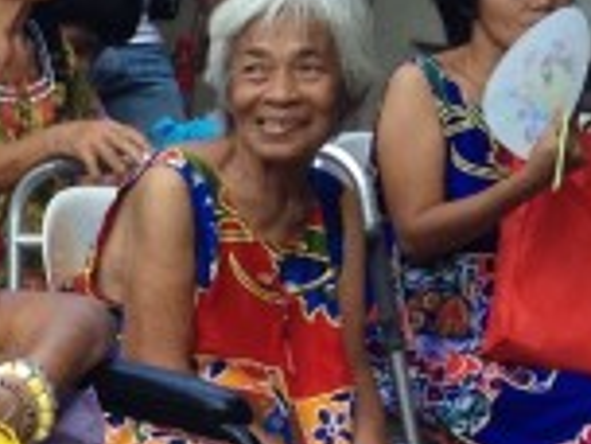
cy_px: 206
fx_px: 4029
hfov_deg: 7.6
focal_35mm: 236
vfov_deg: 6.3
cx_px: -984
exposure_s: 1/207
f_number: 2.4
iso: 50
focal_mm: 4.28
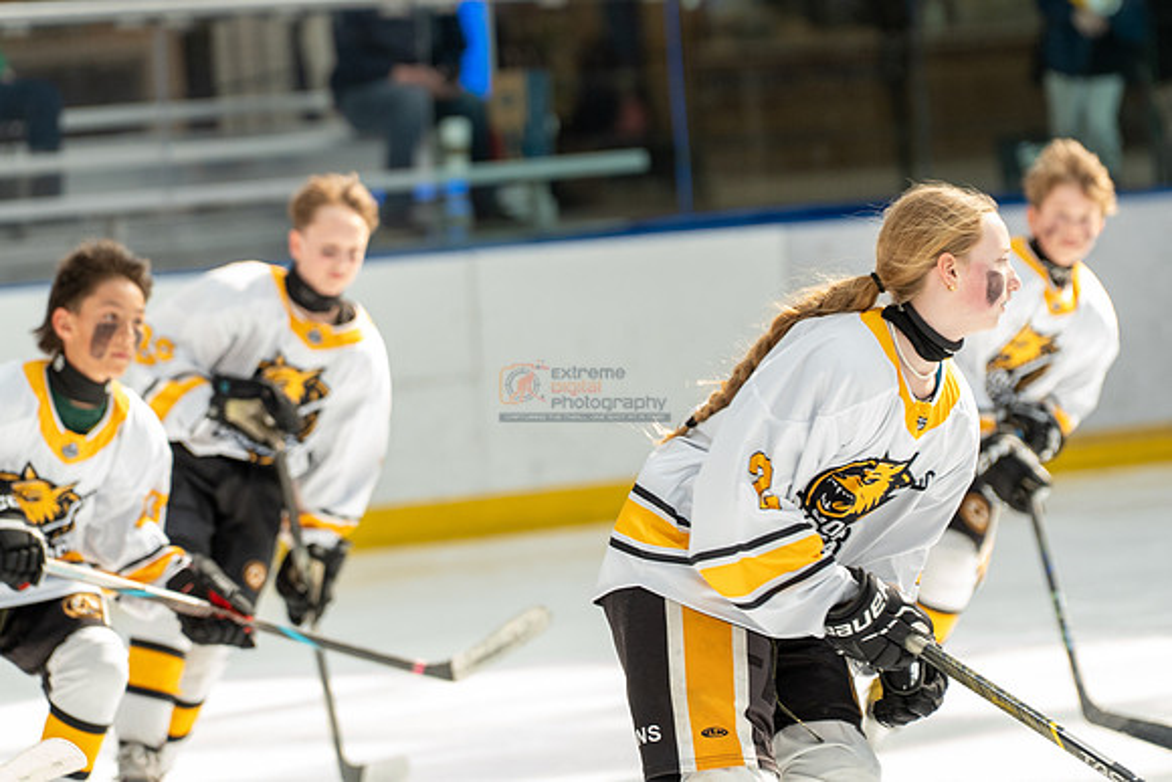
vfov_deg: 6.1
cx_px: 586
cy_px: 391
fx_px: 7326
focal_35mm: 225
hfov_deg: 9.1
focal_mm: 150
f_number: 3.2
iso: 1000
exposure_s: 1/800
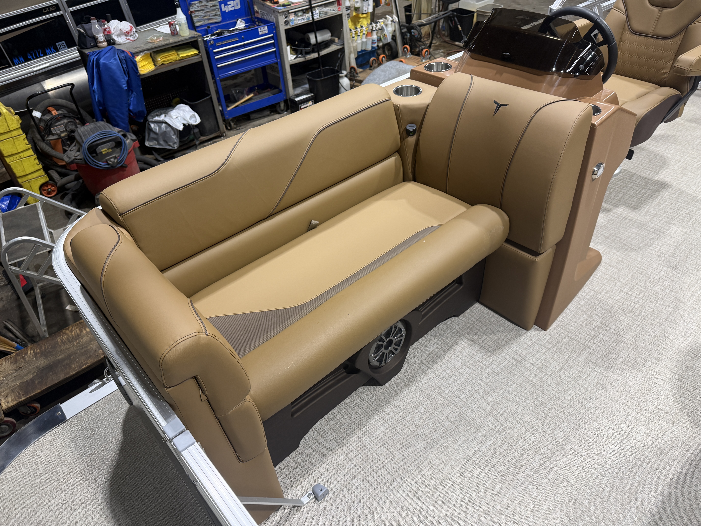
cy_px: 263
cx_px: 350
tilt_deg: -39.2
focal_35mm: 24
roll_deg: +6.0
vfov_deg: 56.8
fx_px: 486
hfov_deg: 71.6
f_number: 1.78
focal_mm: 6.76
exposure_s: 1/120
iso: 125
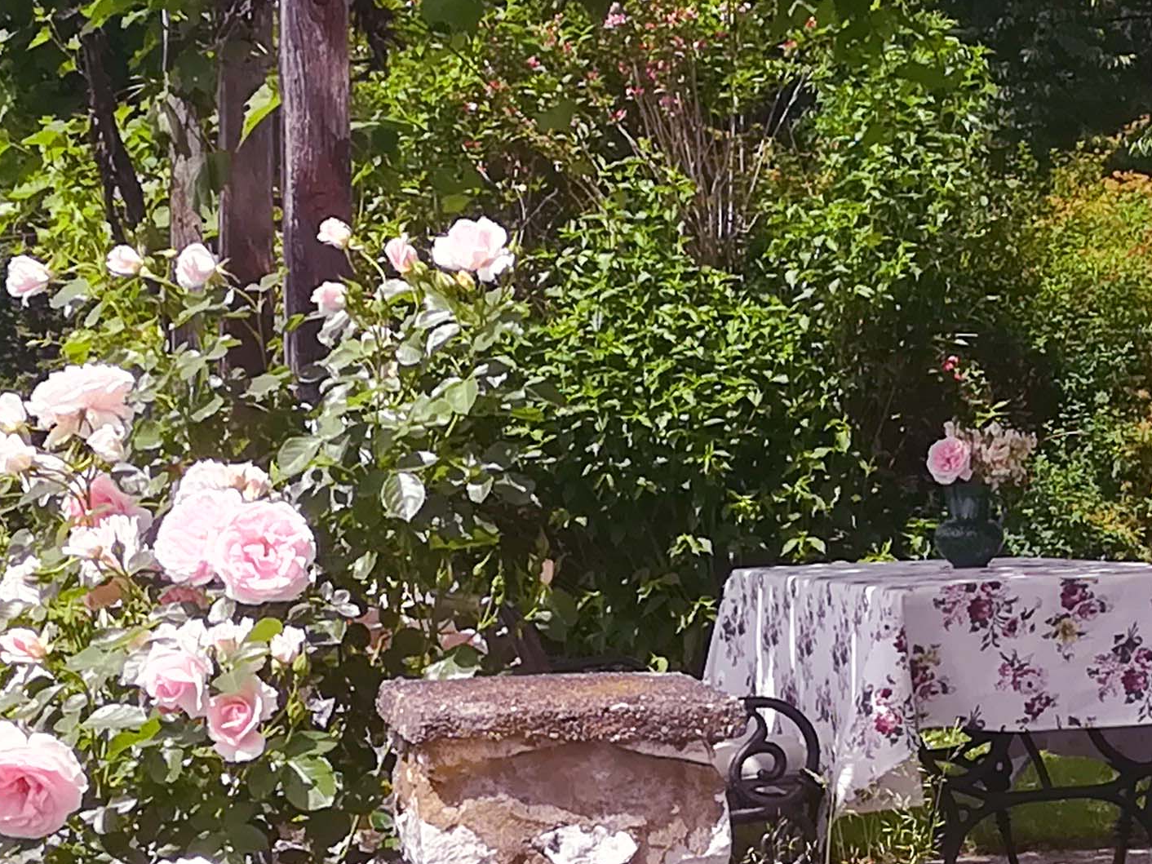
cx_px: 828
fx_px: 3927
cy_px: 507
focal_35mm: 118
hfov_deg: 16.6
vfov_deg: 12.6
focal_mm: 3.83
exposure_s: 1/632
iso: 50
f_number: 2.2
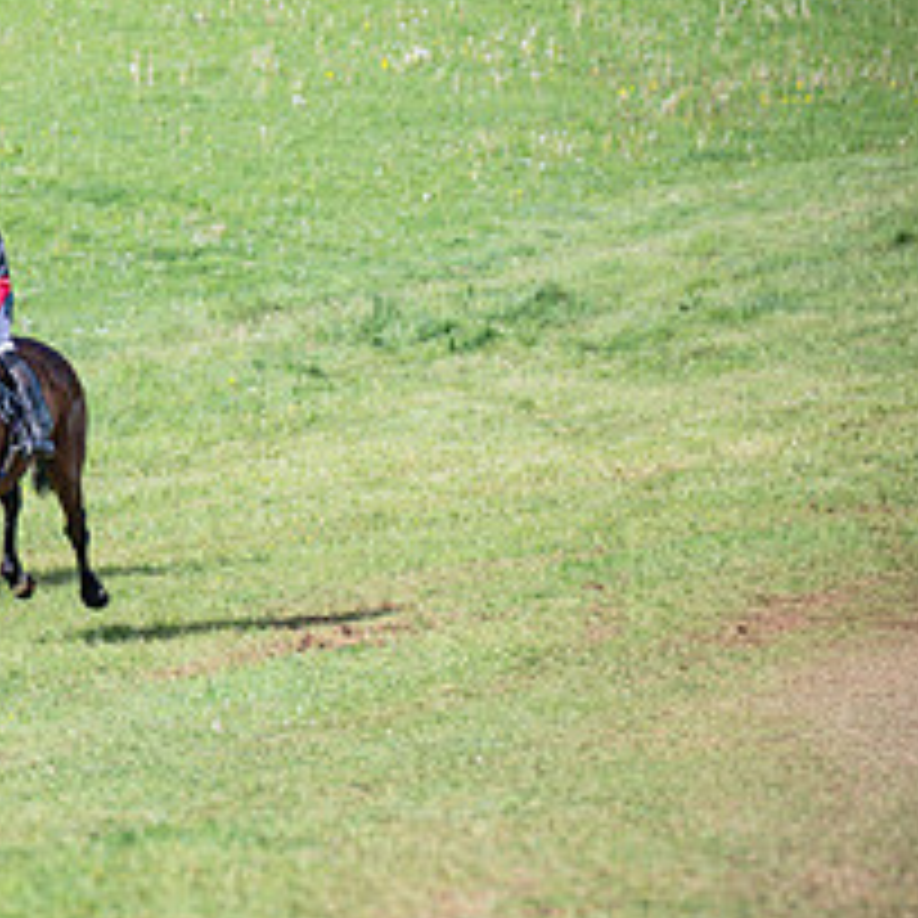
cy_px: 446
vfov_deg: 3.1
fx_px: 16922
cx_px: -245
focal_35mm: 564
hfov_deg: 3.1
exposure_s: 1/4000
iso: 400
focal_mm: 200
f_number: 4
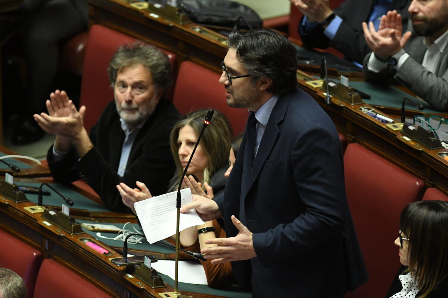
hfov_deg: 4.6
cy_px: 149
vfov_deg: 3.1
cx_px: 224
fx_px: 5600
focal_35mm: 450
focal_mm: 300
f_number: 3.2
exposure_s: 1/200
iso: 4000
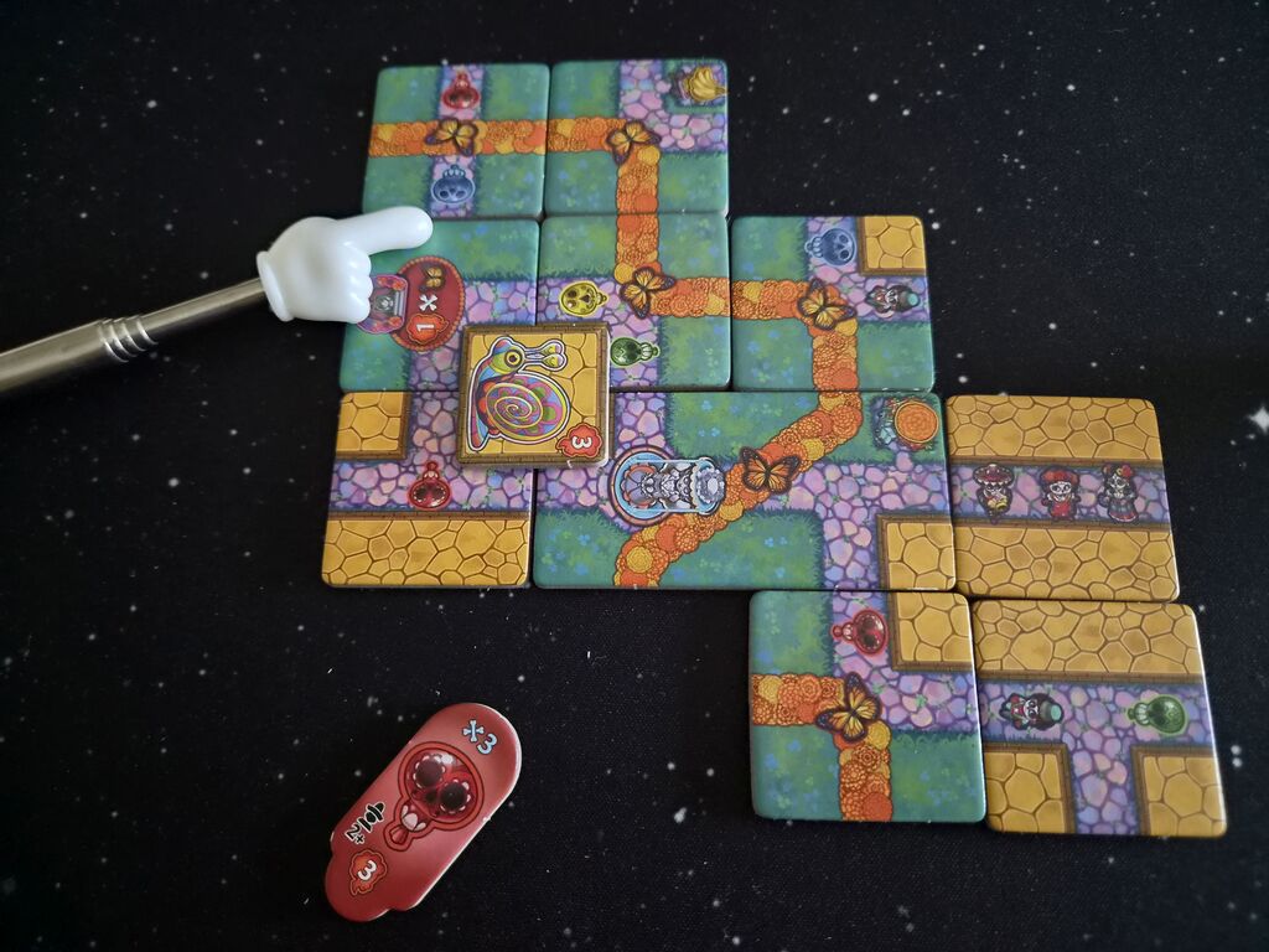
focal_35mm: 23
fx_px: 843
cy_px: 476
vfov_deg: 58.9
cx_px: 634
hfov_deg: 73.9
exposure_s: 1/50
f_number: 1.8
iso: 1600
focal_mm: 5.4
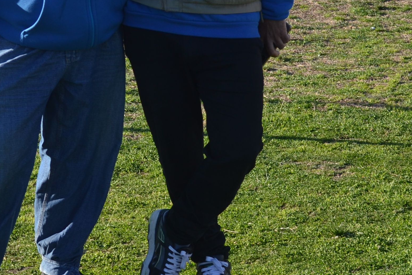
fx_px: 1522
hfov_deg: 15.4
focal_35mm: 133
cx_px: 196
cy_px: 19
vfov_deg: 10.2
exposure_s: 1/200
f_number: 7.1
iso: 100
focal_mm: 30
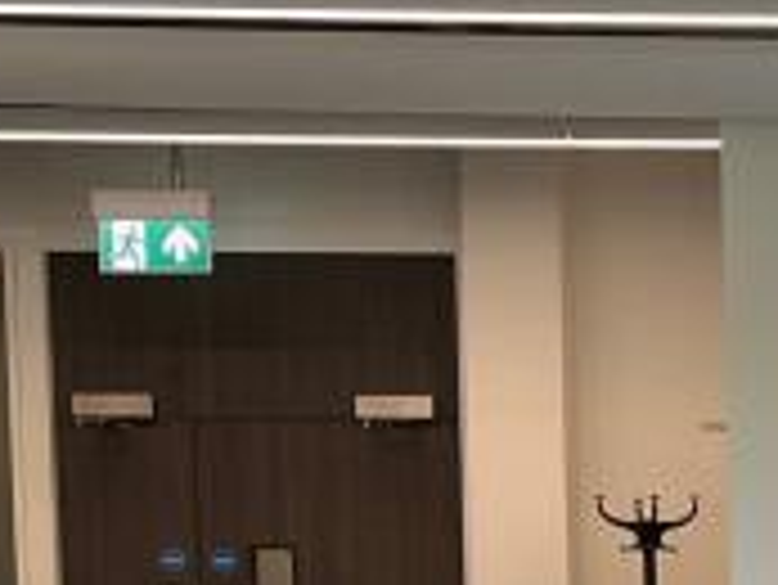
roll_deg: +0.3
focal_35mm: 154
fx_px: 3464
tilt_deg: -4.9
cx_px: 1727
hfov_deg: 11.2
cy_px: 860
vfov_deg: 9.4
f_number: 1.6
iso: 64
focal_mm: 5.1
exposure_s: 1/100
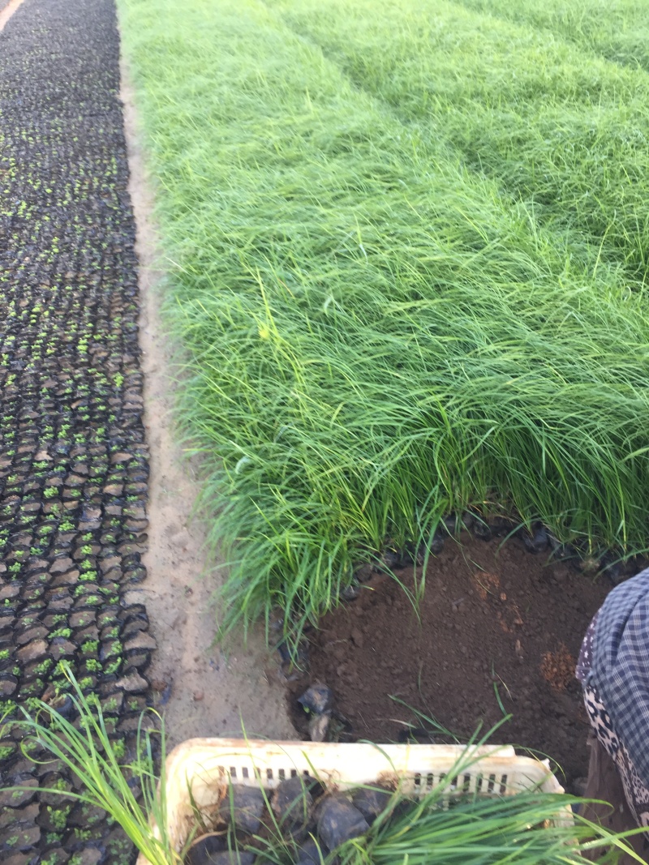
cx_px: 324
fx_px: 725
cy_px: 432
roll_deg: +6.6
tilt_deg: -35.1
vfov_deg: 61.7
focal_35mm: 29
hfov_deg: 48.2
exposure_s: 1/100
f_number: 2.2
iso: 50
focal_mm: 4.15
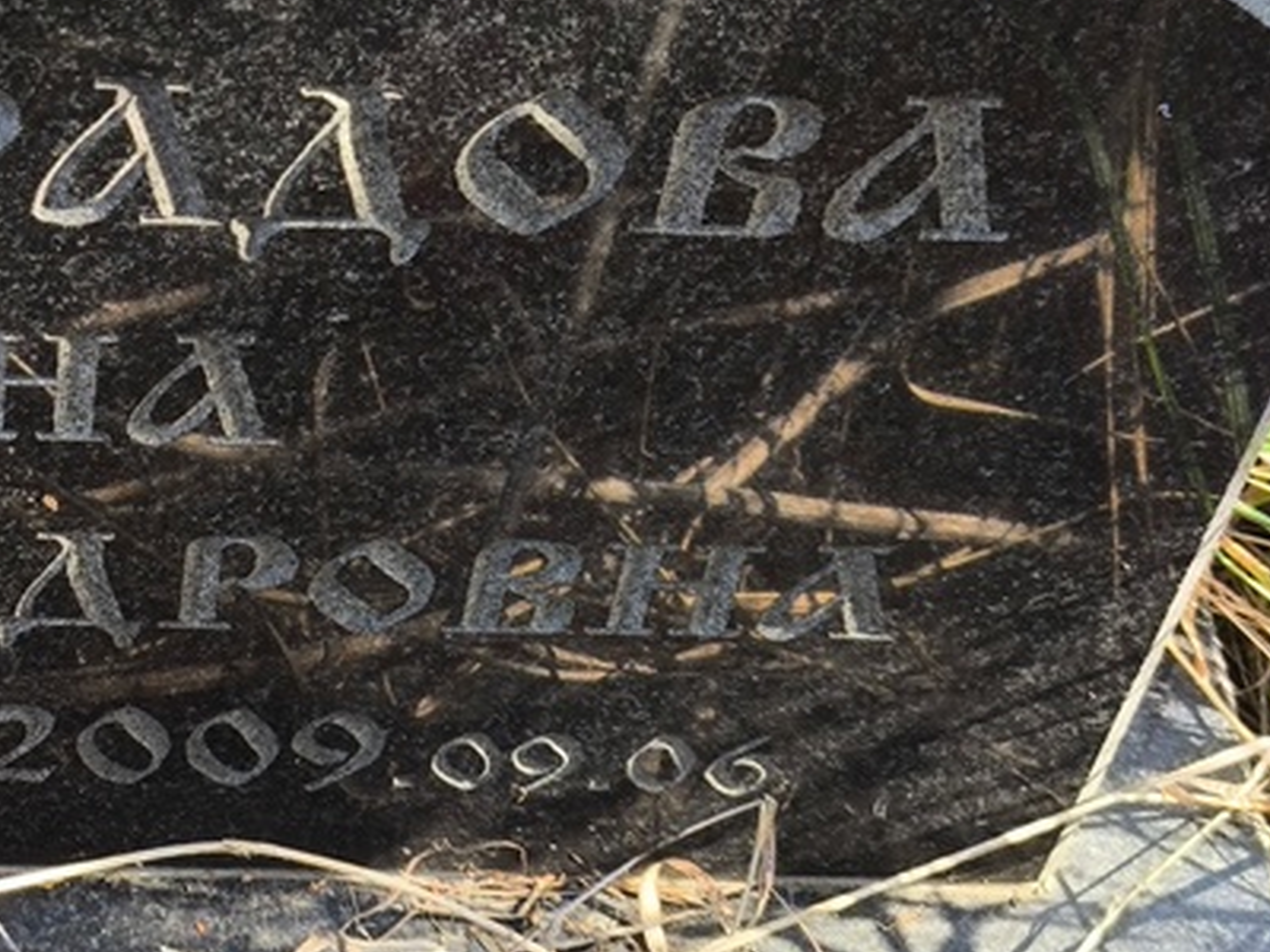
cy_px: 343
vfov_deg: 14.8
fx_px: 3669
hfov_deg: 19.2
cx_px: 43
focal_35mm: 100
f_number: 1.7
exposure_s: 1/168
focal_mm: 4.71
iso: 50
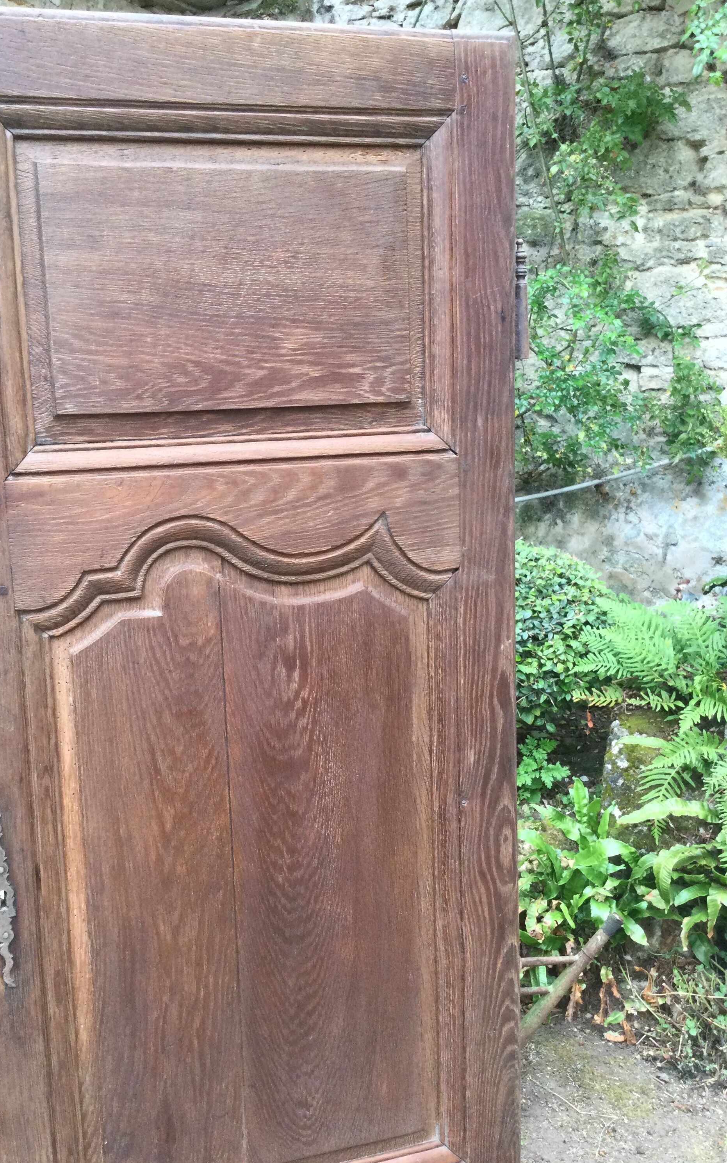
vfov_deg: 54.0
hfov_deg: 35.1
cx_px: 262
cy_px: 592
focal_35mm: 36
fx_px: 1141
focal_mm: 3.3
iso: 40
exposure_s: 1/33
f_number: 2.4
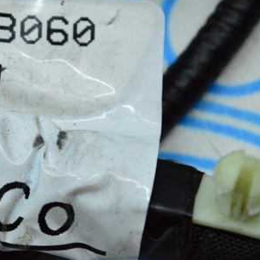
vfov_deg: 11.6
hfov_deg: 11.4
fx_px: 1282
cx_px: -11
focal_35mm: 151
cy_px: 91
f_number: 6.3
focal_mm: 55
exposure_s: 1/500
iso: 6400
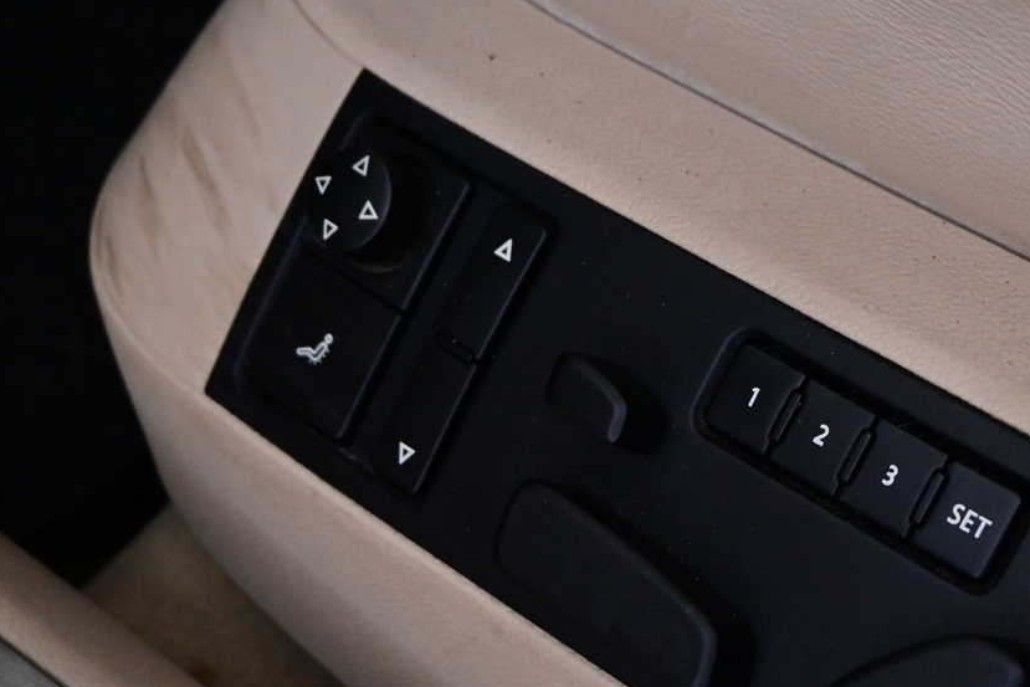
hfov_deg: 23.8
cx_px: 683
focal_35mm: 85
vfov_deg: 16.1
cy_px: 440
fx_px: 2432
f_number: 4.8
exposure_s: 1/50
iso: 2500
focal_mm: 29
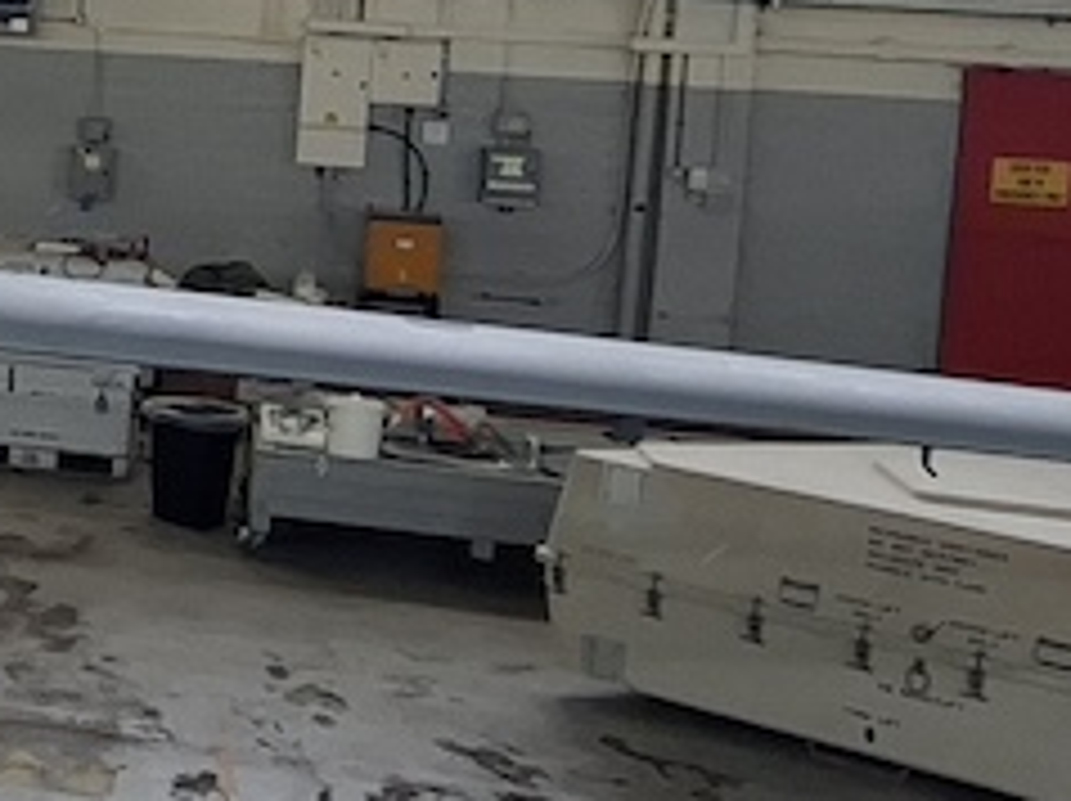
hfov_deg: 21.8
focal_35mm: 70
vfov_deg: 20.6
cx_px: -644
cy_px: 81
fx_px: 2164
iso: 200
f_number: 2.2
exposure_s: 1/50
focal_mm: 1.74
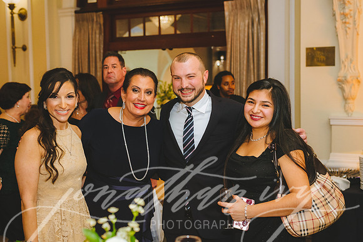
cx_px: 182
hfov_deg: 39.6
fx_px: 504
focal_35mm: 50
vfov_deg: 27.0
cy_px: 121
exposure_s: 1/125
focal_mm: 50
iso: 3200
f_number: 4
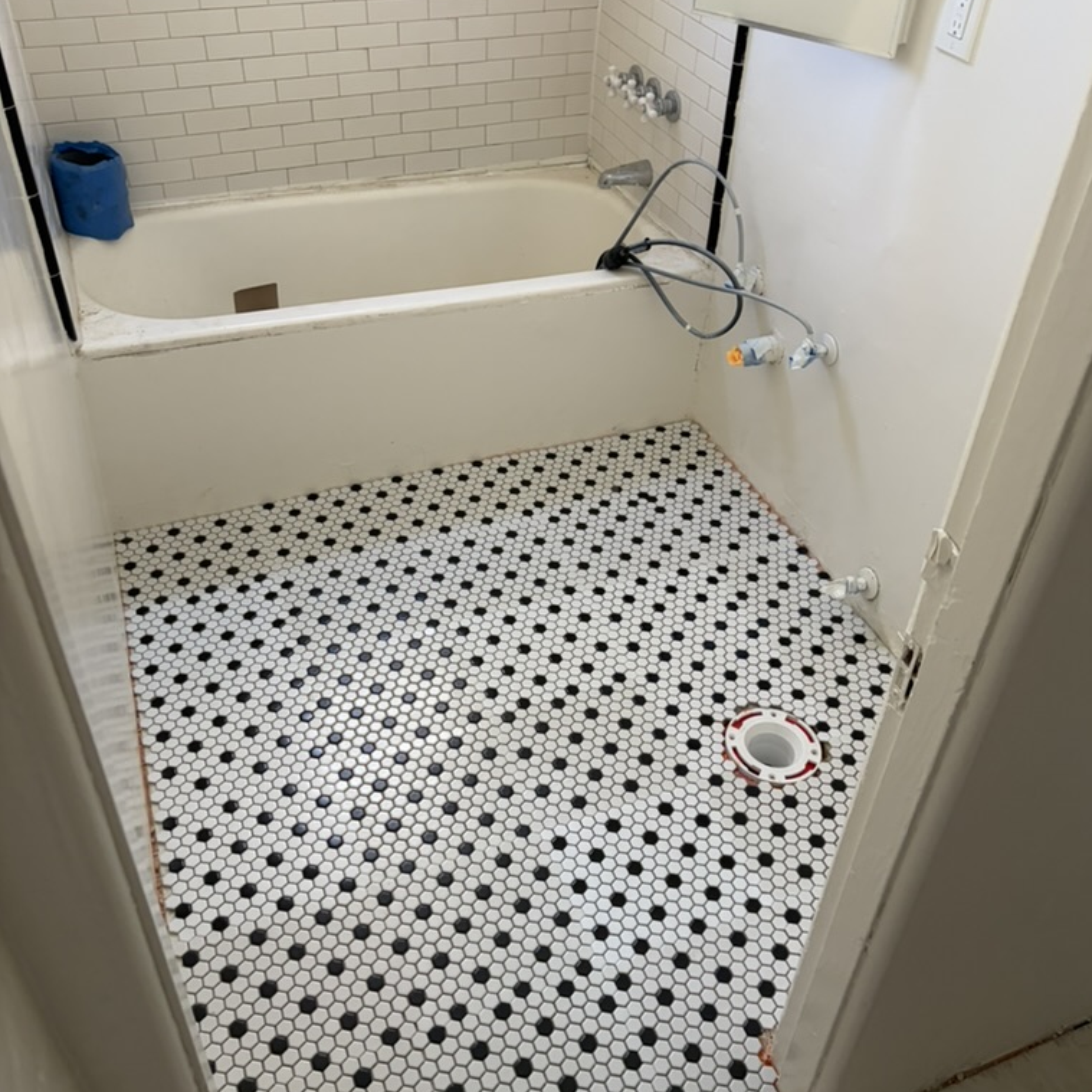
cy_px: 511
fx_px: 1106
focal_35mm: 31
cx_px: 551
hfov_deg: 52.5
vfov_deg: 52.5
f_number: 1.6
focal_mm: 5.96
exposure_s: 1/60
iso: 125
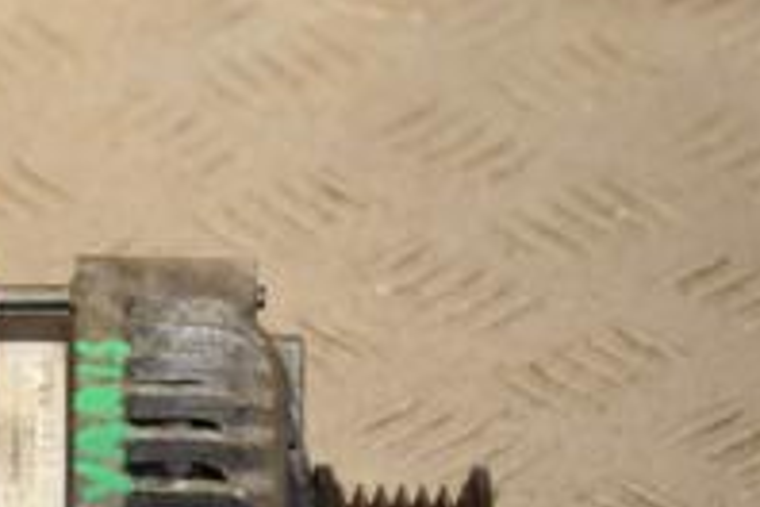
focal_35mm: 282
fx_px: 5953
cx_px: -131
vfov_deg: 4.9
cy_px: 480
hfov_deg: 7.3
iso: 800
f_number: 5.6
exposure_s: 1/200
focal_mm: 62
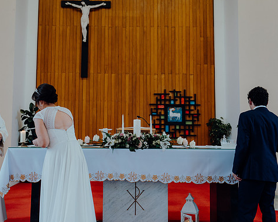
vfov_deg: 38.2
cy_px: 110
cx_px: 120
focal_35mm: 39
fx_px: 321
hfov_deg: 46.7
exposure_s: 1/200
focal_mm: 34
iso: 500
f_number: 2.8
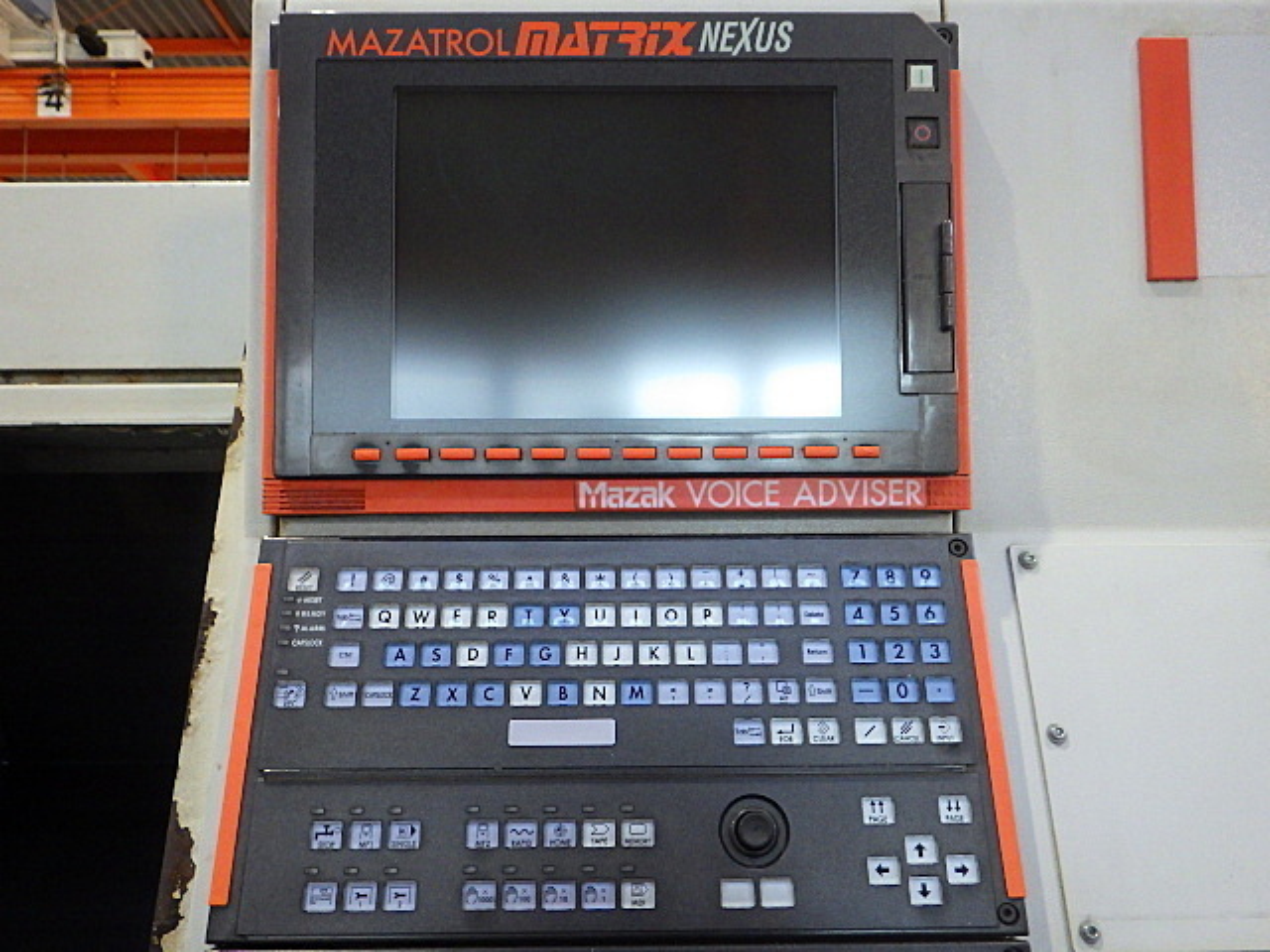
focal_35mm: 28
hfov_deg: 63.4
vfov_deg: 49.7
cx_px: 635
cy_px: 476
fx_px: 1027
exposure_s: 1/45
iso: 800
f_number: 3.5
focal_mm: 5
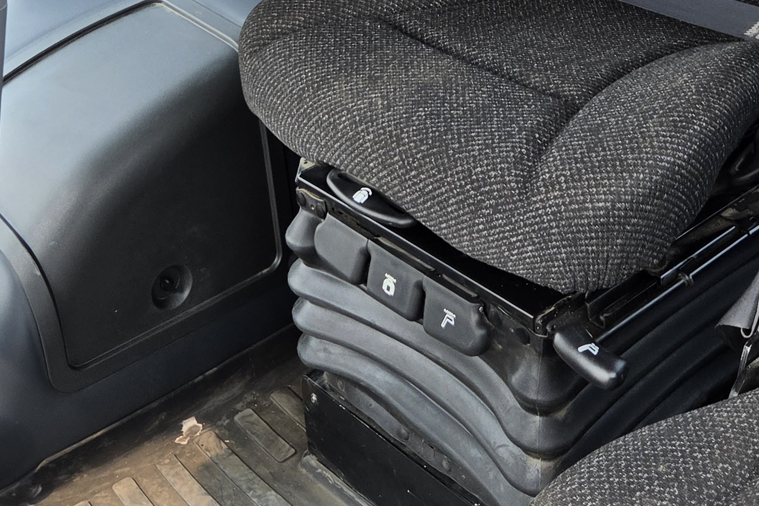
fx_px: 1370
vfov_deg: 19.0
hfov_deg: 31.0
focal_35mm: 65
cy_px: -200
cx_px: 406
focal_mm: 5.4
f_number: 1.8
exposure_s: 1/1139
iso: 80
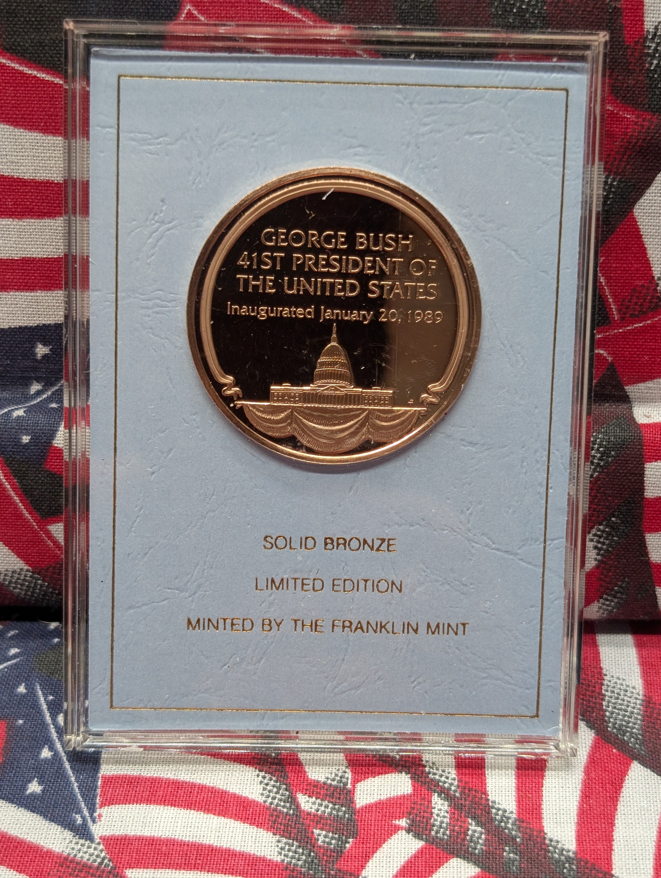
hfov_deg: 29.7
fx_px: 1244
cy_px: 439
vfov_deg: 38.9
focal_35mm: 49
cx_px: 330
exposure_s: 1/82.2
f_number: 1.68
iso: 55
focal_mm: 6.9
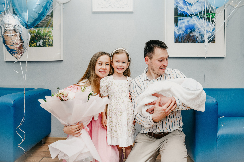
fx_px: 214
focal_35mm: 32
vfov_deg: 41.4
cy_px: 80
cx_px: 122
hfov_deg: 59.3
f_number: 4.5
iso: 500
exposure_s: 1/160
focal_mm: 30
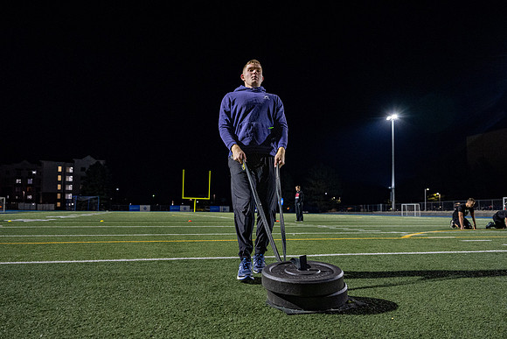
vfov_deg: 42.7
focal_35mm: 31
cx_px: 266
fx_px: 432
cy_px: 184
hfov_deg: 60.8
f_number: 2.8
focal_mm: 24
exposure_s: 1/250
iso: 2000
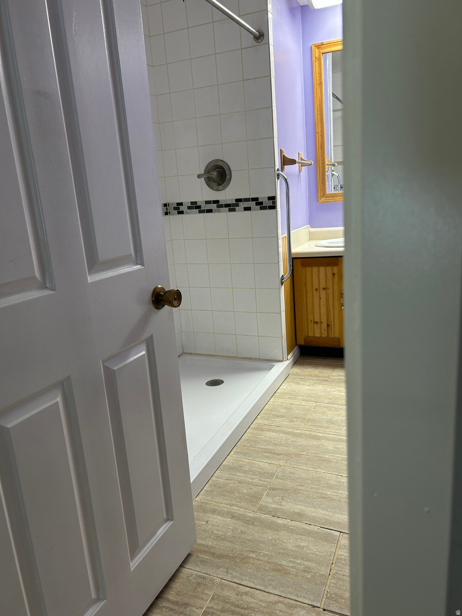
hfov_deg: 53.1
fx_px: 463
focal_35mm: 26
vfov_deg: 67.3
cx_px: 231
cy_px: 308
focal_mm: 5.7
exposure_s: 1/60
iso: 64
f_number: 1.5
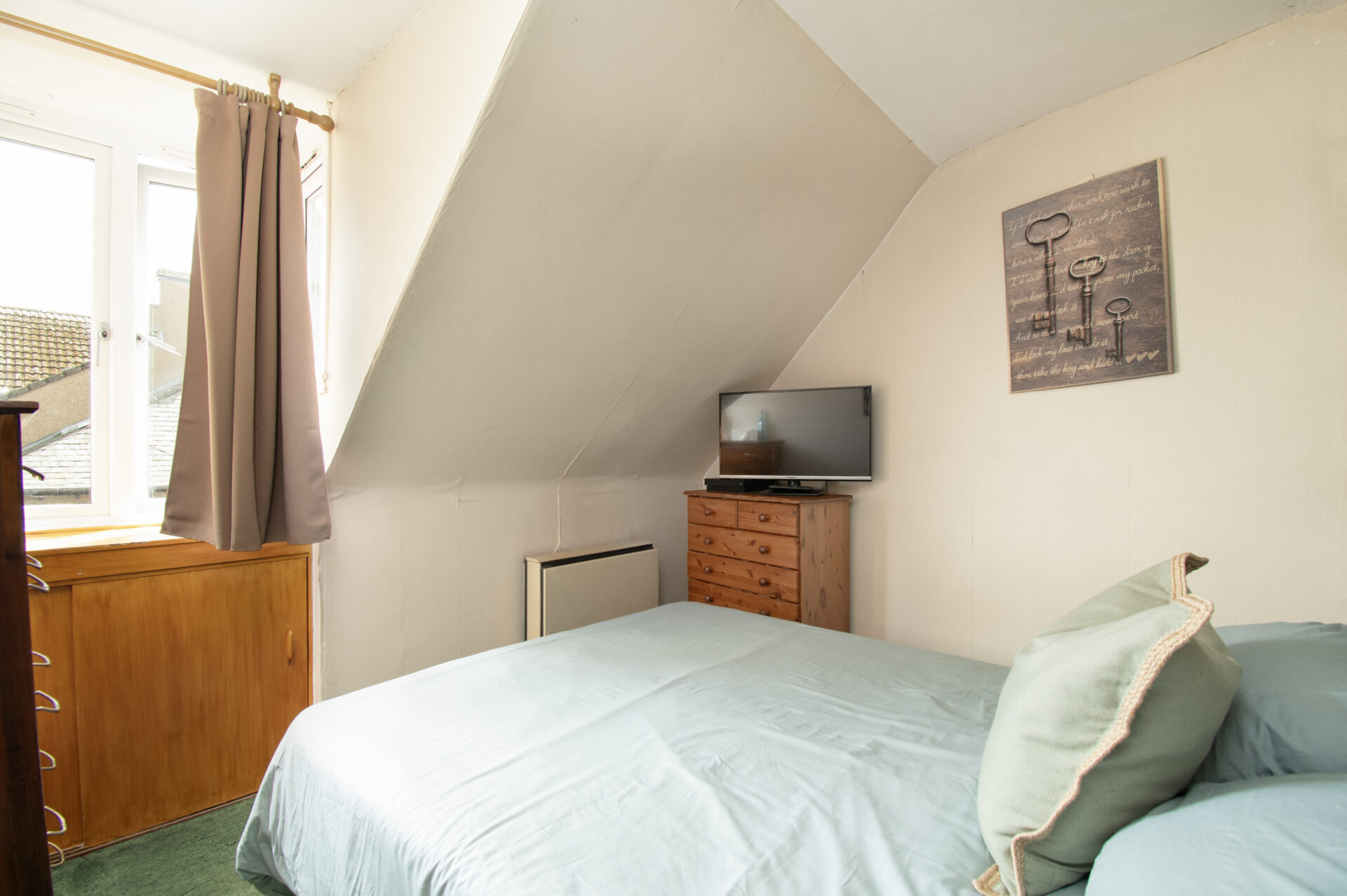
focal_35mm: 15
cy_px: 448
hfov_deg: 100.4
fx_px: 561
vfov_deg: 77.3
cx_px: 674
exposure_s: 1/2
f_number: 8
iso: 320
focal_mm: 10
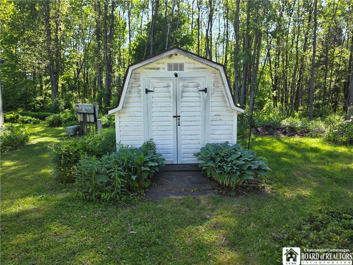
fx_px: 235
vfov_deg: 58.9
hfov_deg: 73.9
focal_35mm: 23
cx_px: 176
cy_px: 132
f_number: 1.7
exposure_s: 1/359
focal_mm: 6.3
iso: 40
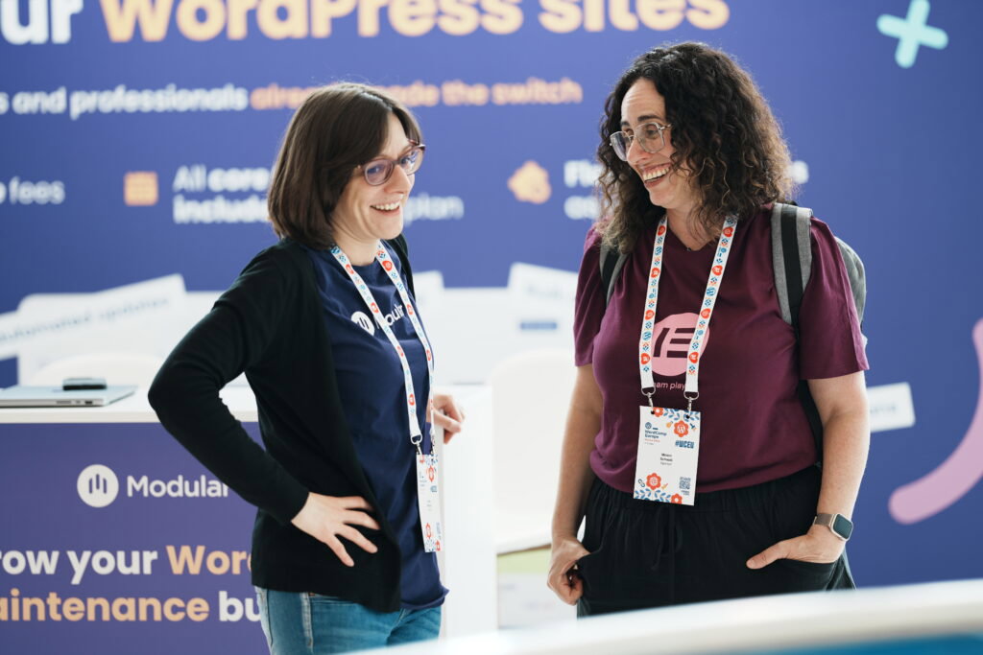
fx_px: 3687
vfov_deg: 10.2
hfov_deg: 15.2
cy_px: 328
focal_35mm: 135
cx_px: 492
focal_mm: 135
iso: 125
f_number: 1.8
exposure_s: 1/160
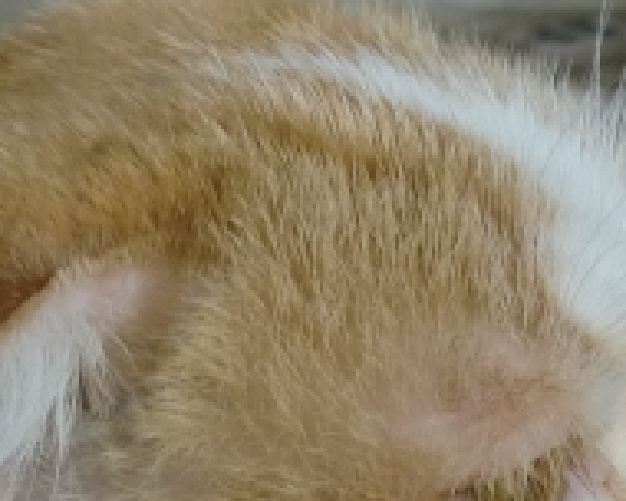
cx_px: 590
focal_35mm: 115
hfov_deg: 16.4
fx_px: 2131
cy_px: 695
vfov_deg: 12.9
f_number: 3.1
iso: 125
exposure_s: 1/60
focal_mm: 6.3
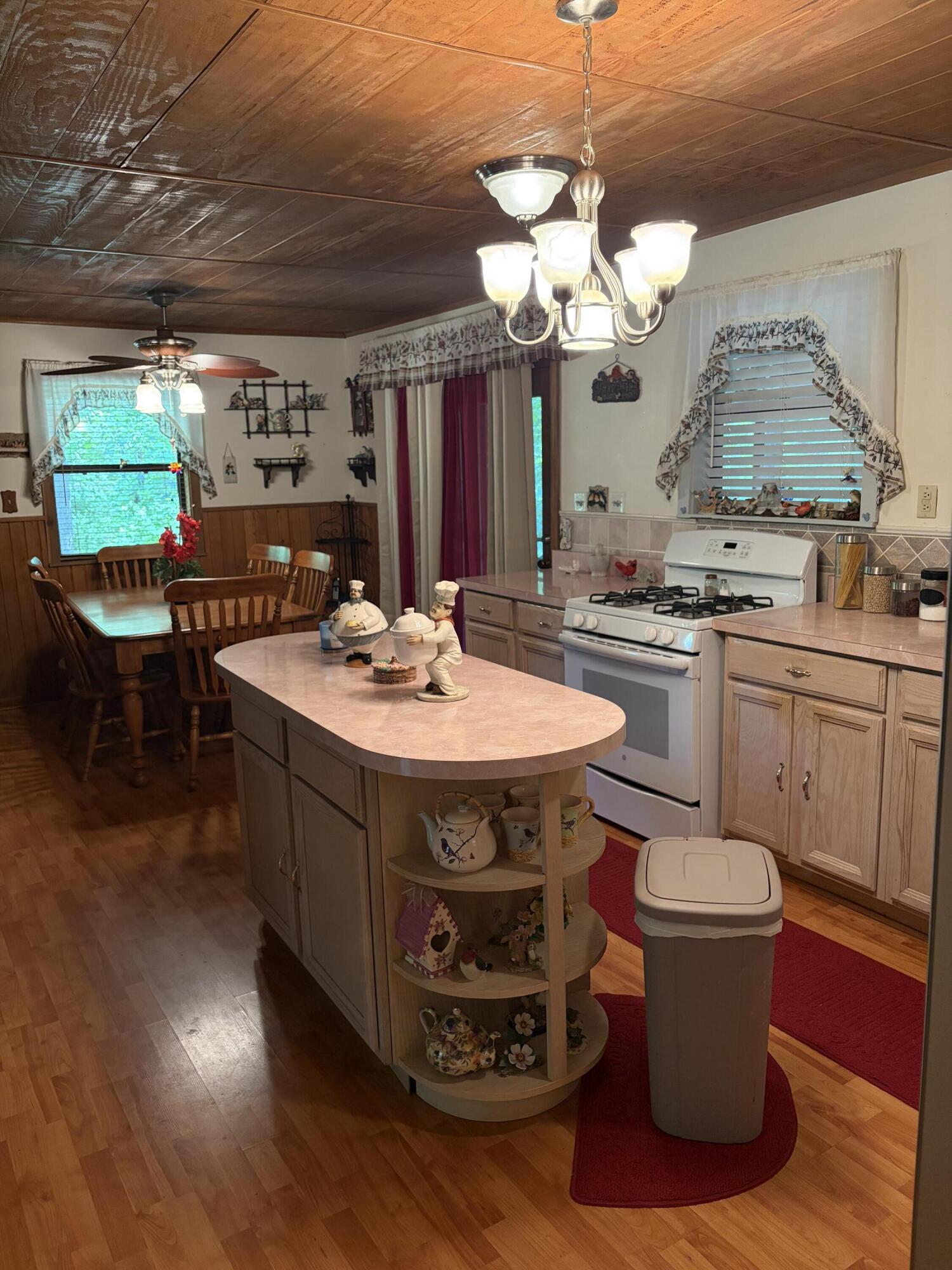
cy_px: 635
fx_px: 953
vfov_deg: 67.3
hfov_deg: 53.1
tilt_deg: -10.0
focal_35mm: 26
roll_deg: +1.2
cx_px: 476
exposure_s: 1/60
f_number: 1.6
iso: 320
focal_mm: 5.96
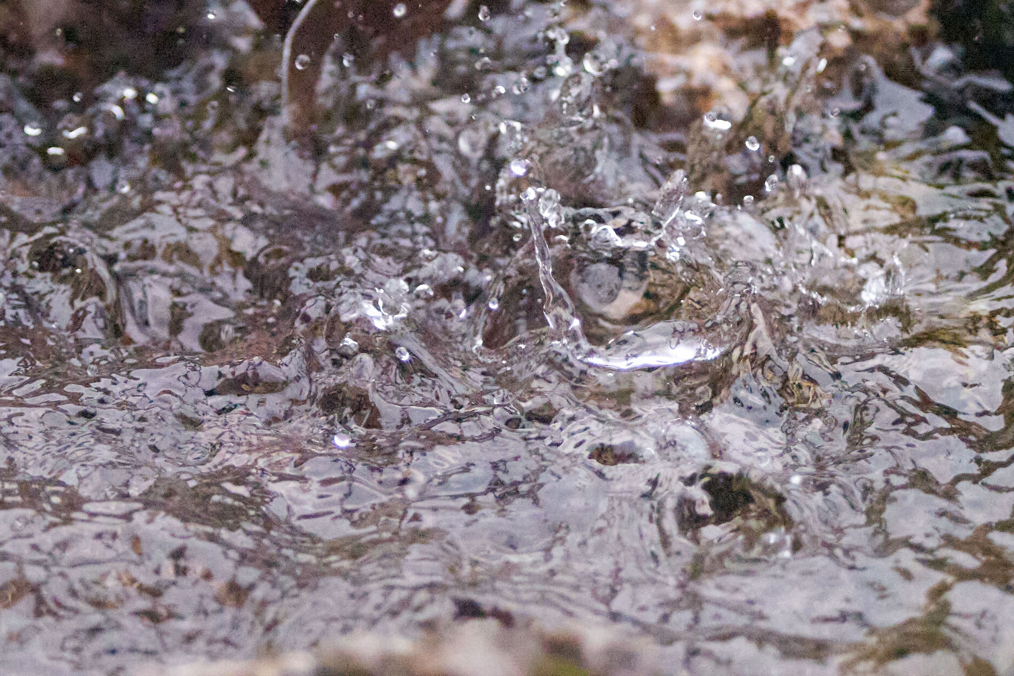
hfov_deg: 13.3
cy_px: 244
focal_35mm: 154
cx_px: 398
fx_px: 4338
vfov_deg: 8.9
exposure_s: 1/2500
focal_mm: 80
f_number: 5.6
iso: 25600
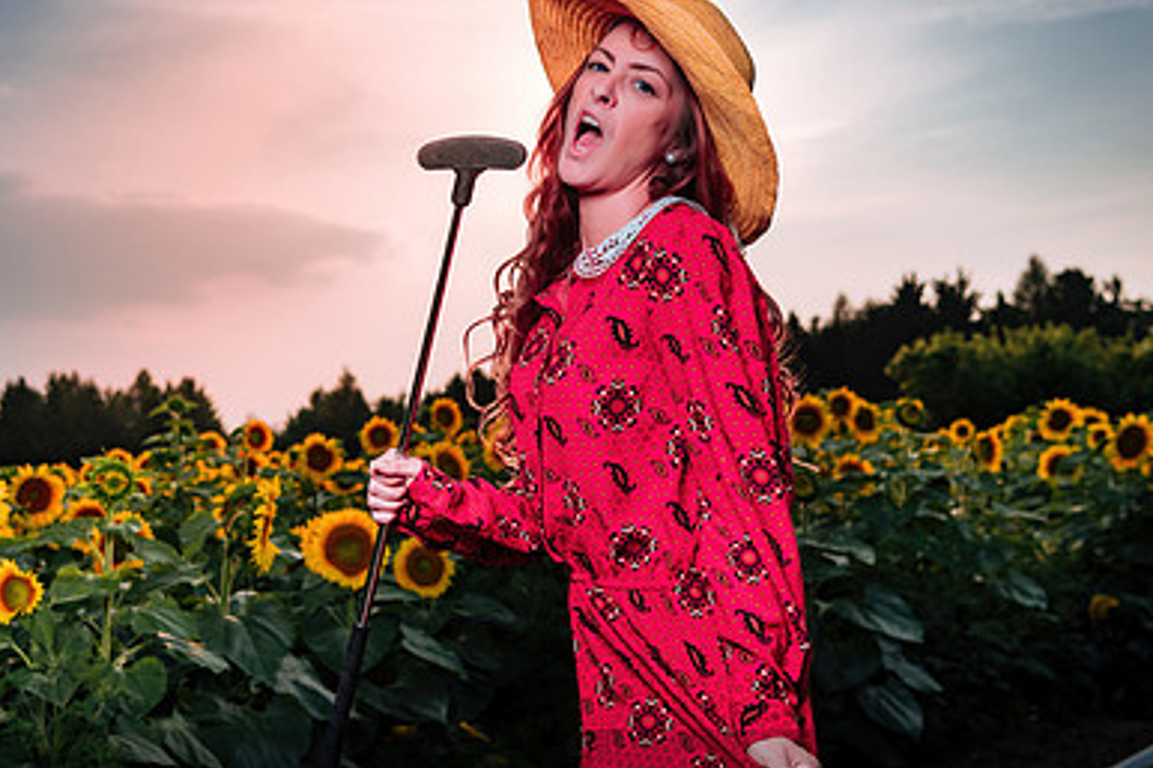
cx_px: 437
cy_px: 354
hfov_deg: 34.9
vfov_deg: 23.8
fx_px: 1825
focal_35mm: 57
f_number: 4.5
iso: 64
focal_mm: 34
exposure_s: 1/250
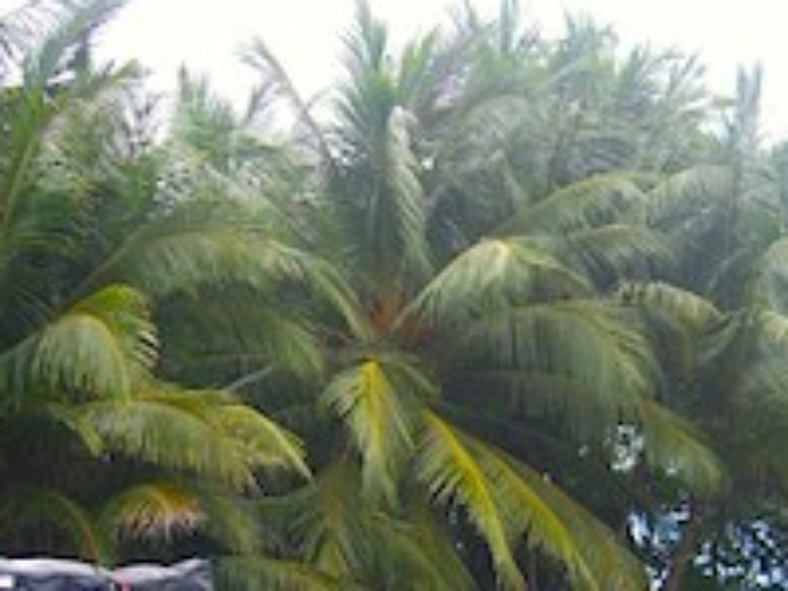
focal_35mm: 76
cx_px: 485
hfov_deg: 25.6
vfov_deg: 19.0
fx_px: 1730
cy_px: 552
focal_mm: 7.9
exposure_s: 1/500
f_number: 2.8
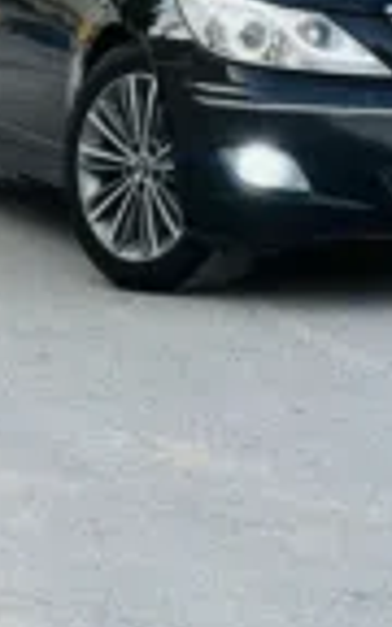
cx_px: 340
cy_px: -126
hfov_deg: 5.8
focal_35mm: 226
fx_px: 3863
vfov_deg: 9.2
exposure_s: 1/121
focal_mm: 9
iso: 32
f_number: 2.8
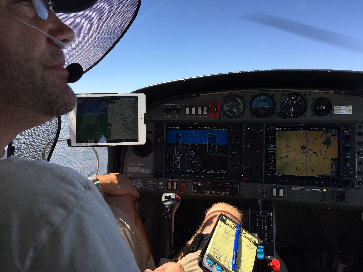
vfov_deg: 48.2
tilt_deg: -6.8
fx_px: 304
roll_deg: -0.9
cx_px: 182
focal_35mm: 29
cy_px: 136
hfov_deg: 61.7
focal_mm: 4.15
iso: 32
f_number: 2.2
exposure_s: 1/746
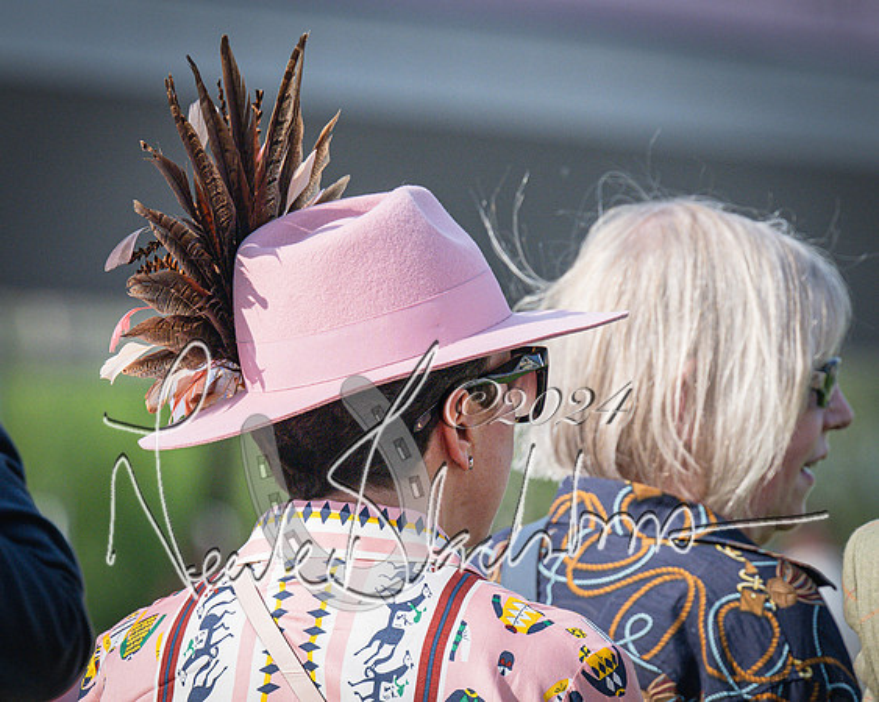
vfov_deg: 3.4
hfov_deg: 4.3
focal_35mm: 449
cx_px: 420
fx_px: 11665
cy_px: 355
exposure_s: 1/3200
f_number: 5
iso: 400
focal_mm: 210
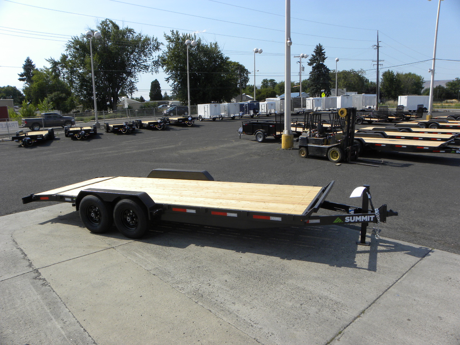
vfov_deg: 53.1
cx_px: 230
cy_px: 172
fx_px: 346
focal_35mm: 26
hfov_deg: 67.3
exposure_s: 1/306
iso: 64
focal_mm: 4.6
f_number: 6.3
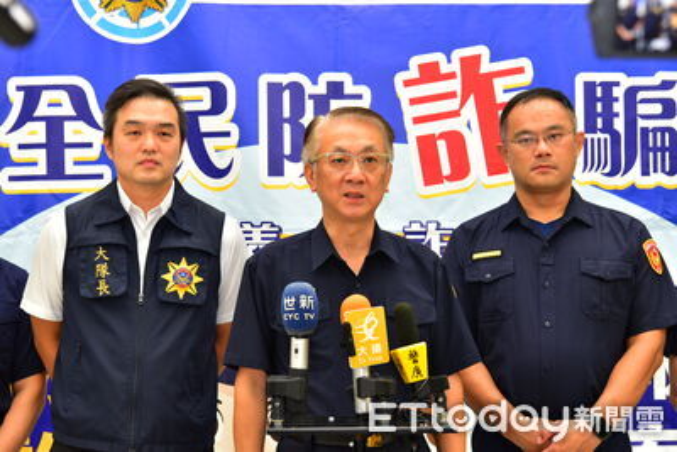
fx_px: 1129
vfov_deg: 22.6
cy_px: 226
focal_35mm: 60
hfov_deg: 33.4
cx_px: 338
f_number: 9
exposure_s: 1/80
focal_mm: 60
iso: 2500
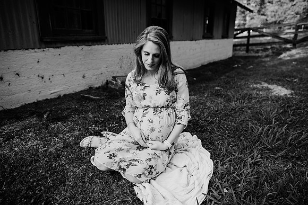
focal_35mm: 24
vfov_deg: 53.2
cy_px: 102
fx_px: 205
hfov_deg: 73.7
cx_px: 154
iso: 160
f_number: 2.8
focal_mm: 24
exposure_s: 1/320
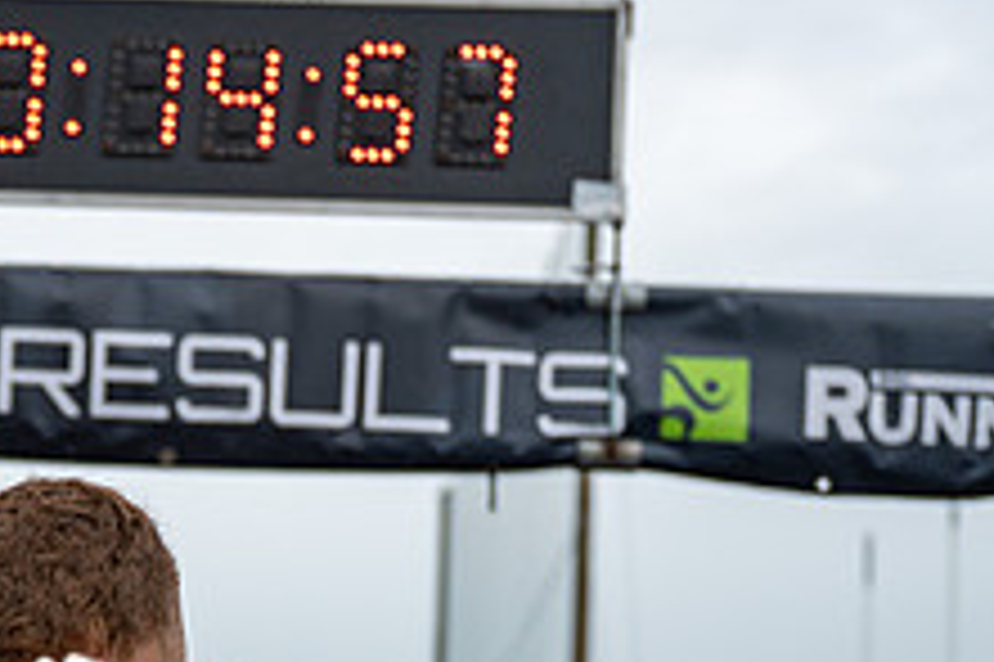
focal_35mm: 105
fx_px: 2897
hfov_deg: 19.0
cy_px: 844
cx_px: 49
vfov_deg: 12.6
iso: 200
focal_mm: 40
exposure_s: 1/1250
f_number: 2.8
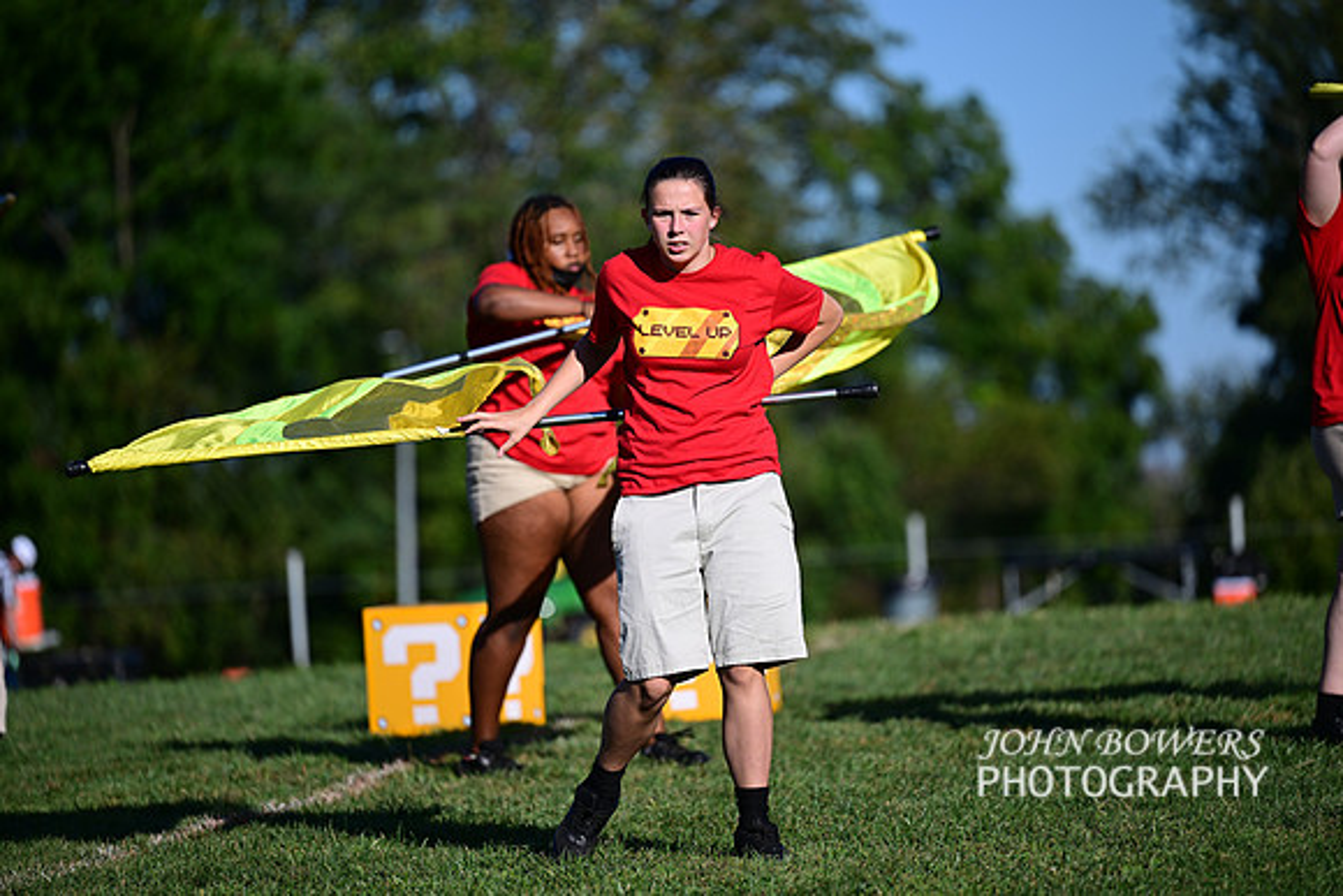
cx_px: 672
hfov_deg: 10.3
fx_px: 7463
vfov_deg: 6.9
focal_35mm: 200
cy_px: 448
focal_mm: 200
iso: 100
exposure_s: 1/2000
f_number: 2.8
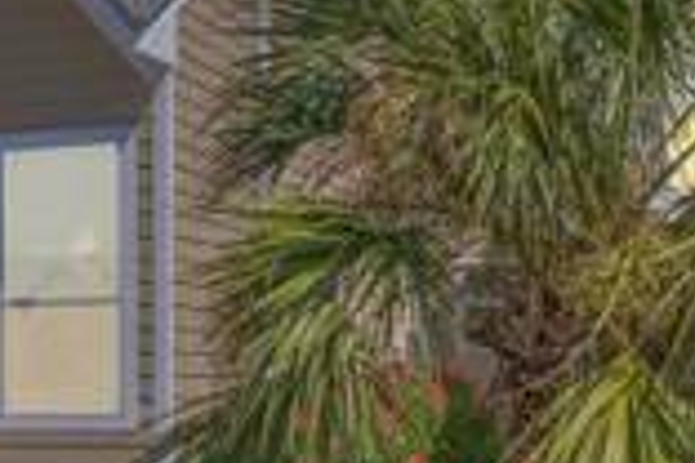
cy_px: 405
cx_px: -156
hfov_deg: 21.0
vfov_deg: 15.0
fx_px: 1737
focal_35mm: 90
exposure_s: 1/2500
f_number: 2.8
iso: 100
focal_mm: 8.38
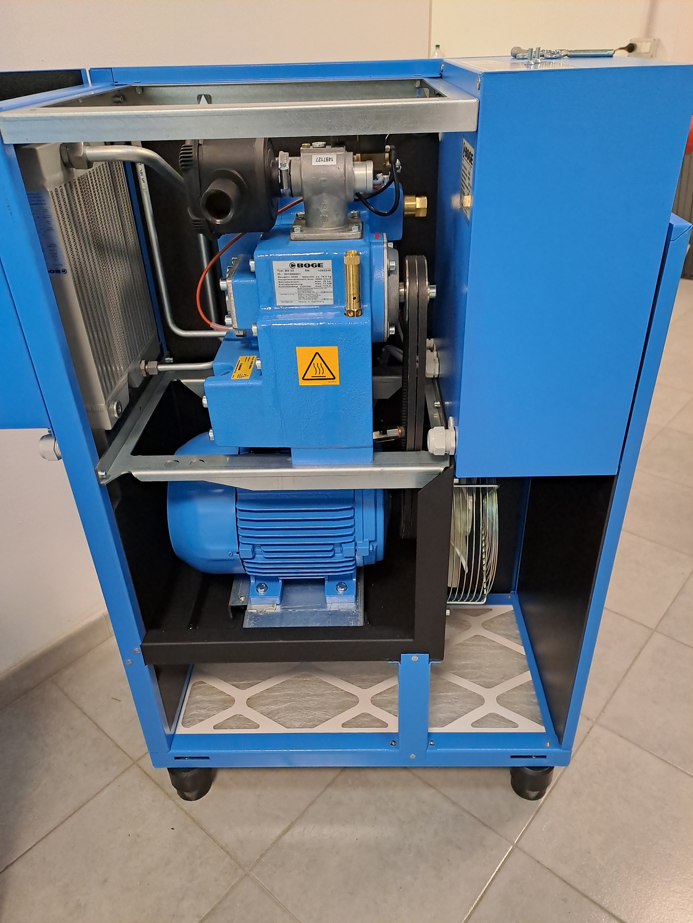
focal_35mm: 25
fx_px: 667
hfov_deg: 54.9
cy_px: 462
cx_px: 346
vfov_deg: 69.4
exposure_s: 1/50
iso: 320
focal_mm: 4.65
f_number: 1.8
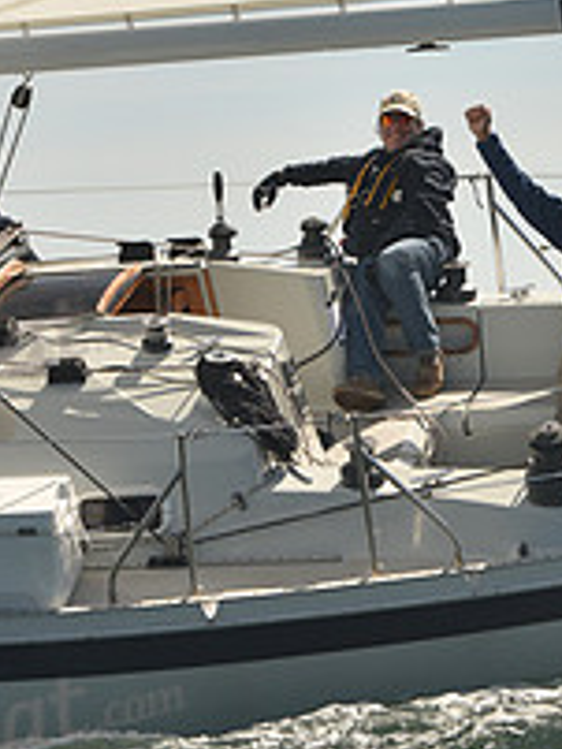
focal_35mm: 194
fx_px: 4195
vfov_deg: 10.2
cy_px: 125
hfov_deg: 7.7
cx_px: 380
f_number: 8
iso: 250
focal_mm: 70
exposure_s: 1/640
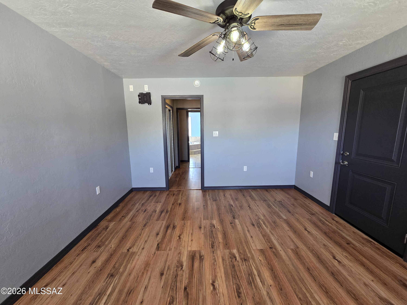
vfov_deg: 89.9
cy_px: 152
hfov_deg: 106.2
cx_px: 204
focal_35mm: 13
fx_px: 153
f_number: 2.2
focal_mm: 2.2
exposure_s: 1/60
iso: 200
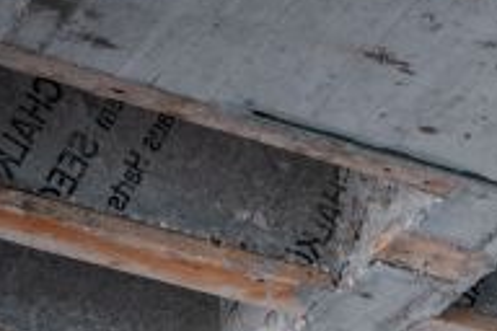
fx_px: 2871
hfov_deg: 9.2
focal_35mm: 208
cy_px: 824
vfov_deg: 6.3
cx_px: 1061
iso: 500
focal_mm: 40
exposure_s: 1/60
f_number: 2.8
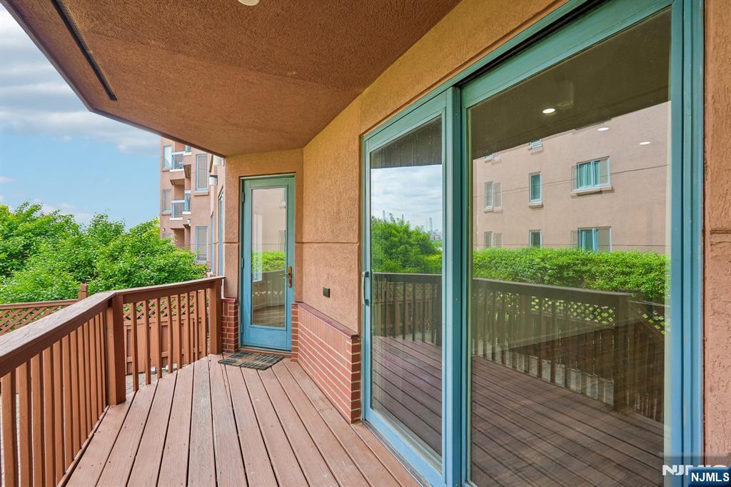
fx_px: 325
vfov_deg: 73.7
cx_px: 366
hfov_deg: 96.8
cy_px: 244
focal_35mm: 16
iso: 125
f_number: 8
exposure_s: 1/30
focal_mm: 16
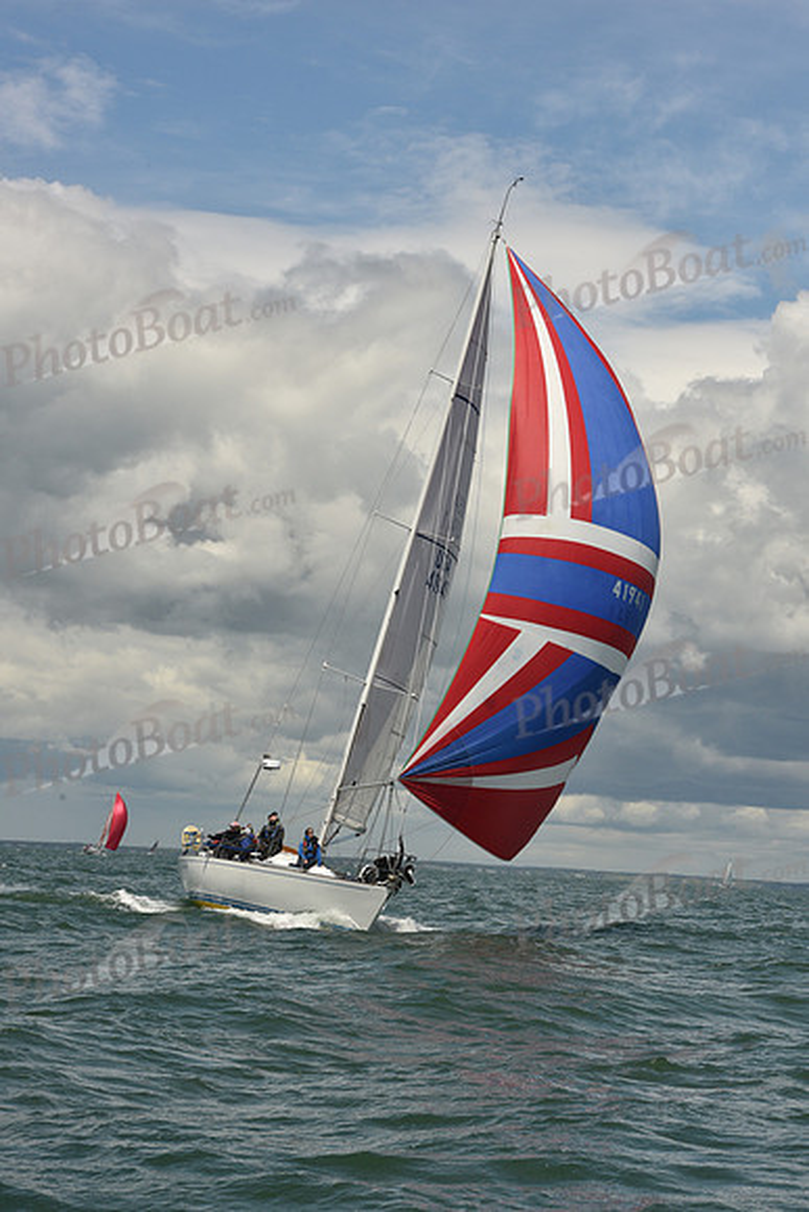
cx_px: 404
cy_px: 606
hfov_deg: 15.2
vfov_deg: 22.6
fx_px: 3032
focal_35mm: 90
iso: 320
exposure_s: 1/800
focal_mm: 90
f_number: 13
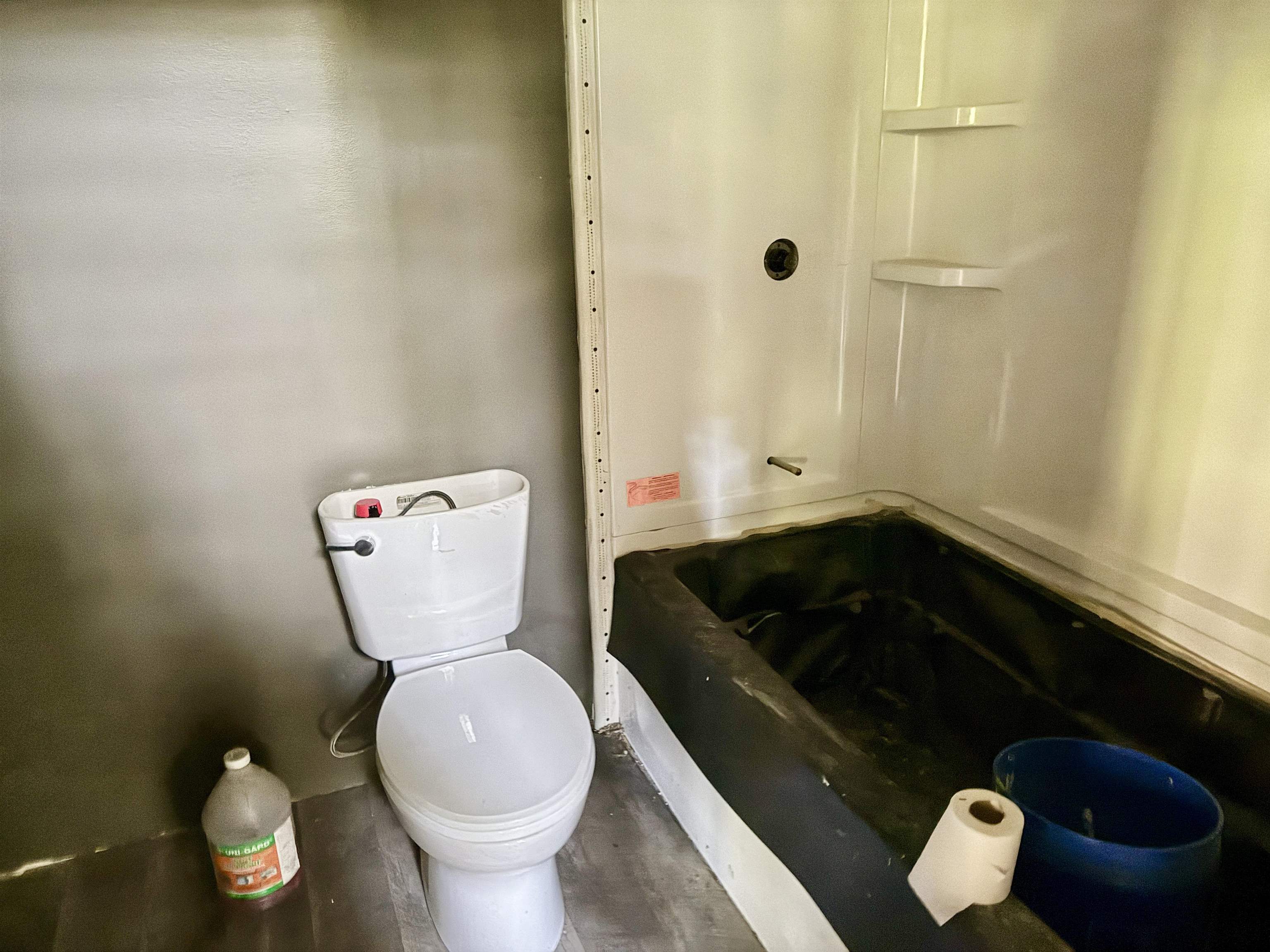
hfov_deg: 71.6
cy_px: 476
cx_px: 635
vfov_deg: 56.8
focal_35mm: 24
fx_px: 881
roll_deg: +0.7
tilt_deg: -18.6
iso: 1000
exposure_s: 1/11
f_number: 1.78
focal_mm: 6.76
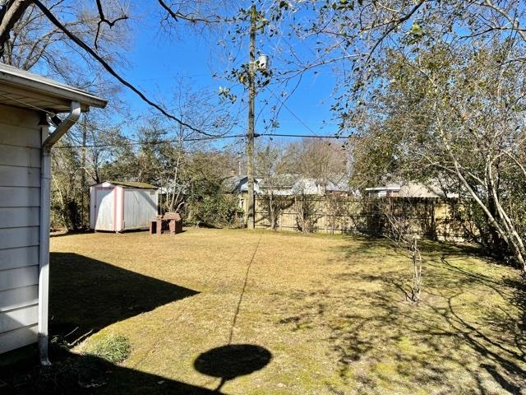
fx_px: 395
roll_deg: -0.7
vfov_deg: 53.1
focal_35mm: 26
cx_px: 263
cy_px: 198
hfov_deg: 67.3
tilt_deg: -0.9
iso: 32
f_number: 1.6
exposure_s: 1/2288
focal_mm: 5.1
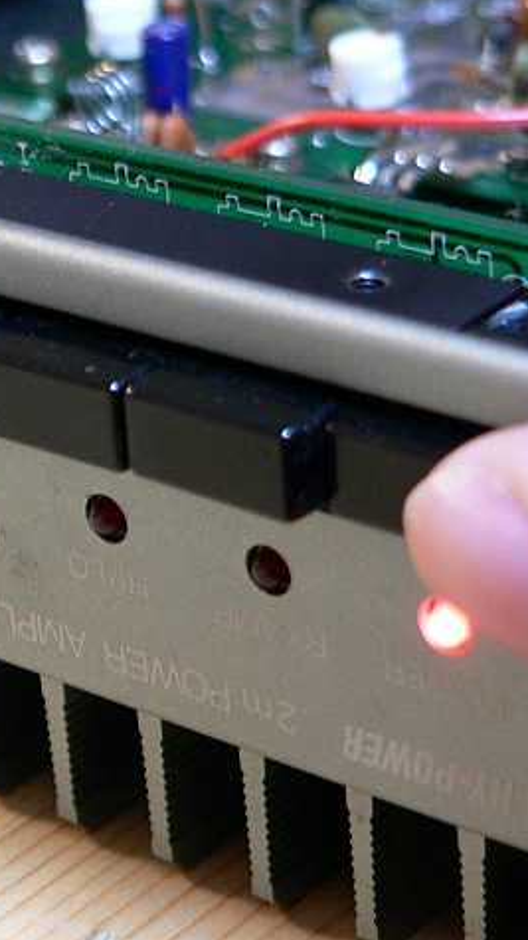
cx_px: -89
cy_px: 467
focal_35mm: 116
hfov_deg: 10.3
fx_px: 2889
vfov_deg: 18.5
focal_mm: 13.2
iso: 200
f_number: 2.8
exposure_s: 1/8
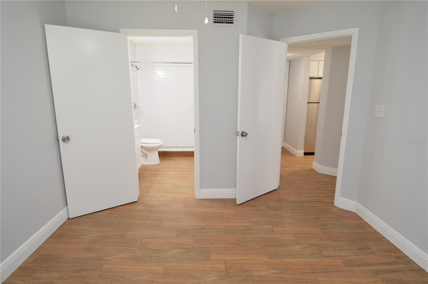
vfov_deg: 67.3
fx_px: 214
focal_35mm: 18
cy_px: 142
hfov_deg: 90.1
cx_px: 214
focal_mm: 12
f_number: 4
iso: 500
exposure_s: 1/60
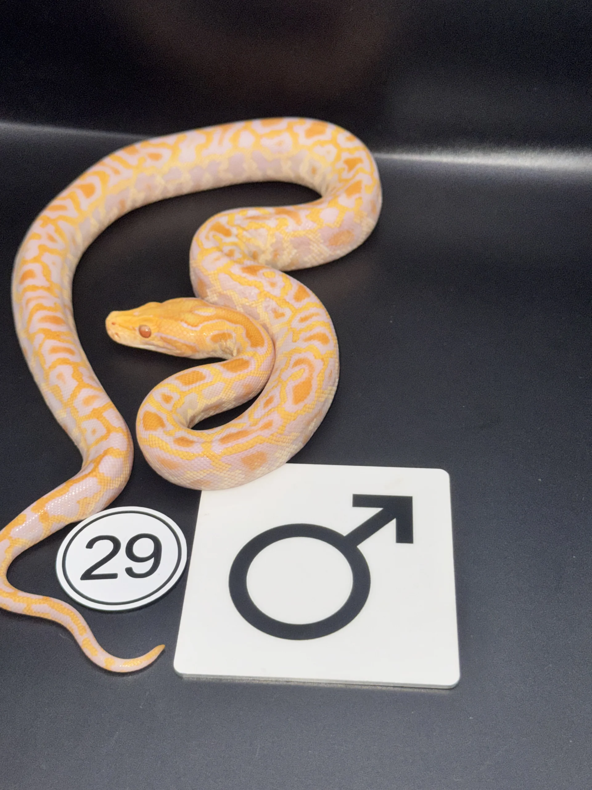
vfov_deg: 39.7
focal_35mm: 48
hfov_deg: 30.3
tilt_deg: -45.2
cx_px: 296
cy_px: 395
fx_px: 1095
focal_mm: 6.76
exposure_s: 1/341
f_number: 1.78
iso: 50
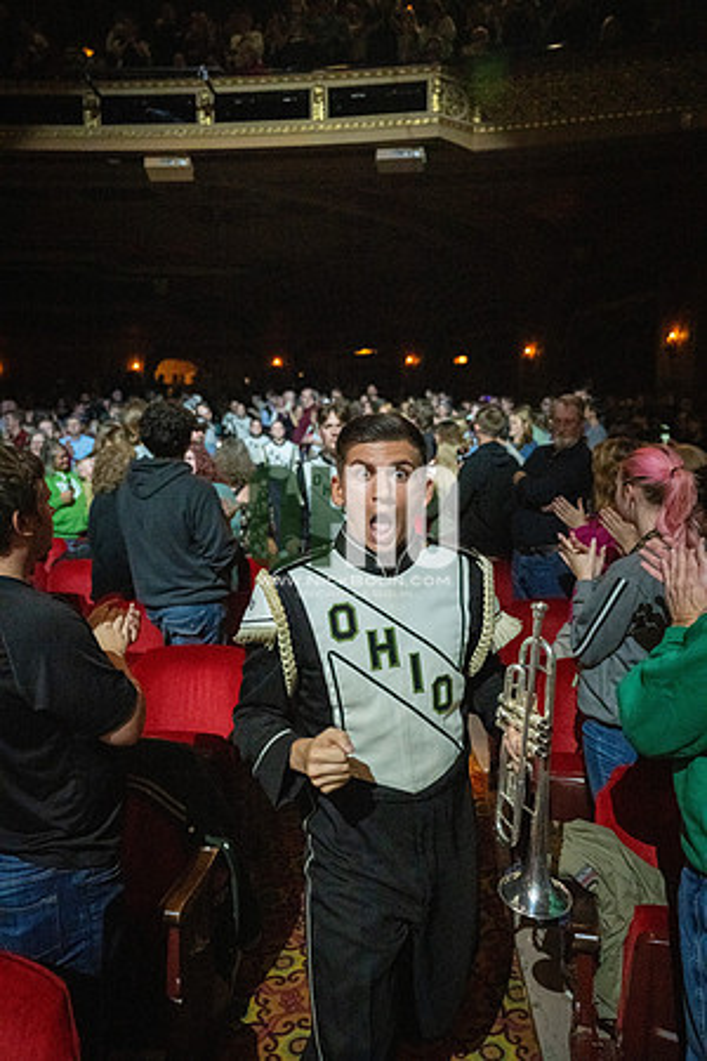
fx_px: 736
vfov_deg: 71.5
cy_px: 530
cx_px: 354
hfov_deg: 51.3
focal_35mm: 25
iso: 12800
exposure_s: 1/500
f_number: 2.8
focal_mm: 25
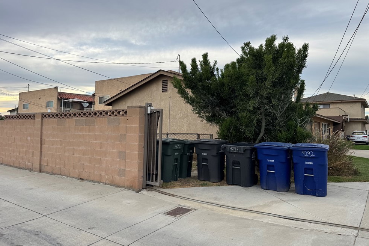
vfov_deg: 49.5
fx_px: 266
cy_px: 111
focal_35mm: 26
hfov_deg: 69.4
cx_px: 178
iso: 80
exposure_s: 1/1524
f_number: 1.78
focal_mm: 6.76
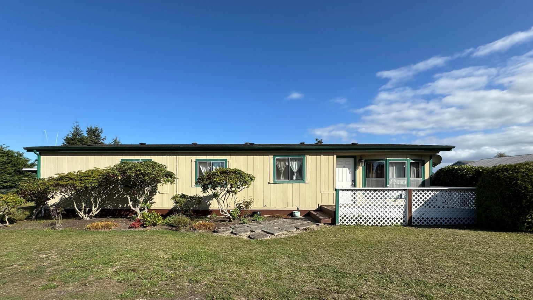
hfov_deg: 99.3
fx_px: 226
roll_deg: -0.9
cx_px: 256
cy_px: 185
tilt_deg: +0.0
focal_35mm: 16
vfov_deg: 66.2
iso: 50
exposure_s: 1/2494
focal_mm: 2.22
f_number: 2.2
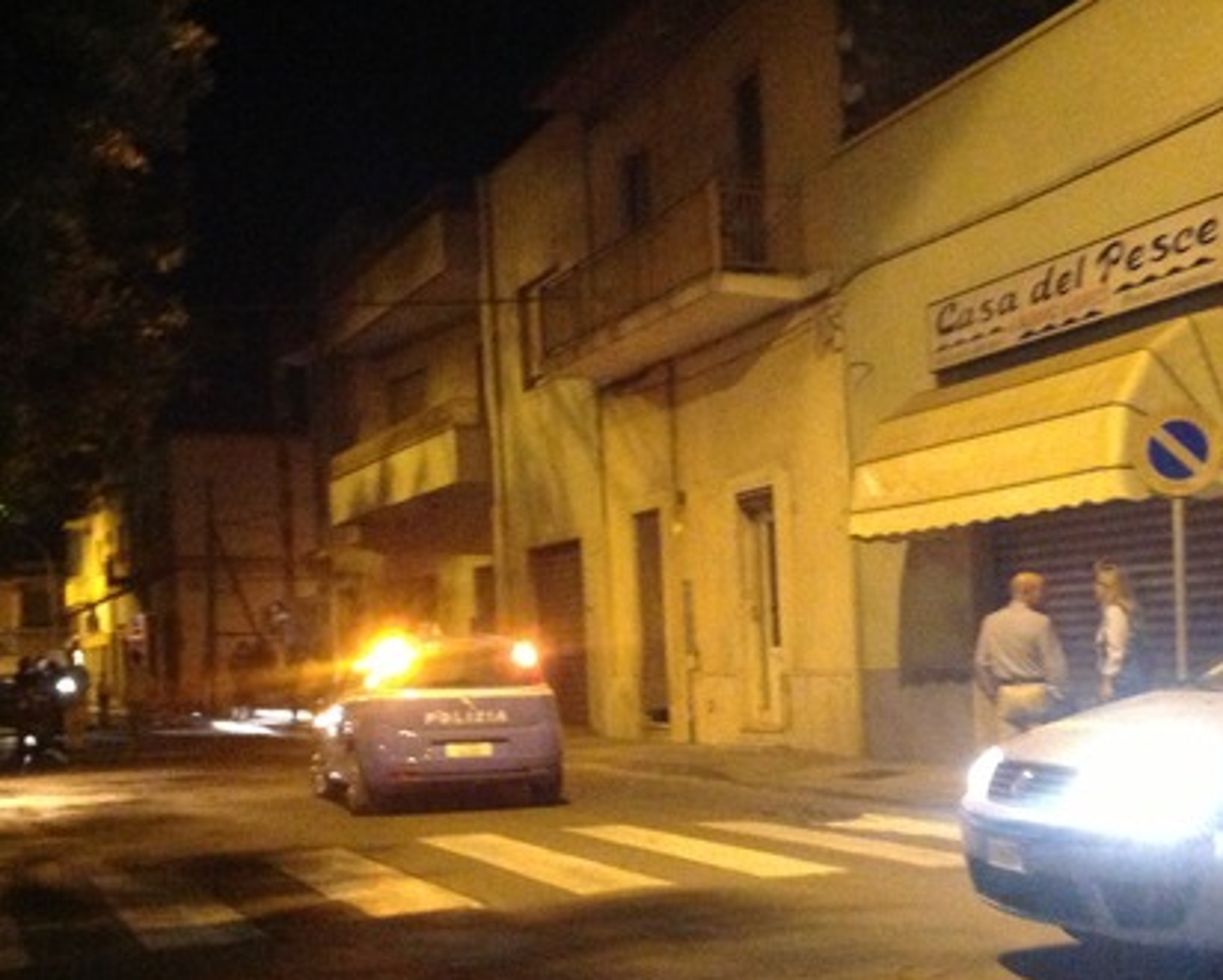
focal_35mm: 53
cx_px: 807
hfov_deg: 35.0
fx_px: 1919
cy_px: 600
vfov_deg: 28.5
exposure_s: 1/15
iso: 800
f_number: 2.4
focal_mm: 4.28
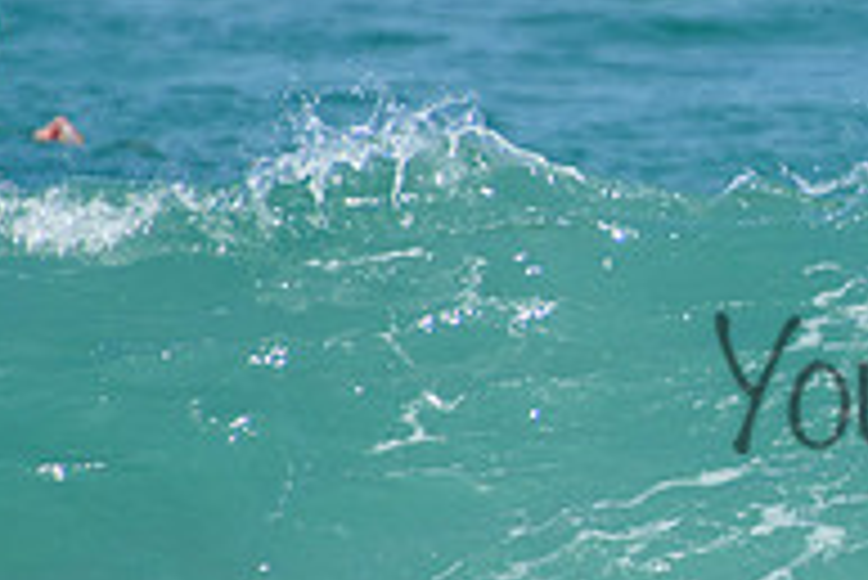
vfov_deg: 0.8
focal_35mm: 1801
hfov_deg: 1.1
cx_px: 1178
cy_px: 344
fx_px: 43455
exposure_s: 1/2000
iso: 360
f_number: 5.6
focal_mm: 400
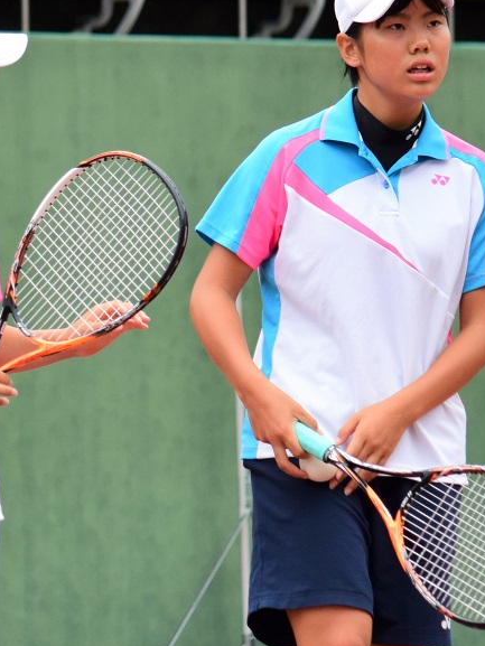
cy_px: 280
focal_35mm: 300
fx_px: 5602
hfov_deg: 5.0
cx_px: 144
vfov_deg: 6.6
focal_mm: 120
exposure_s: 1/1250
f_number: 4.8
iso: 500
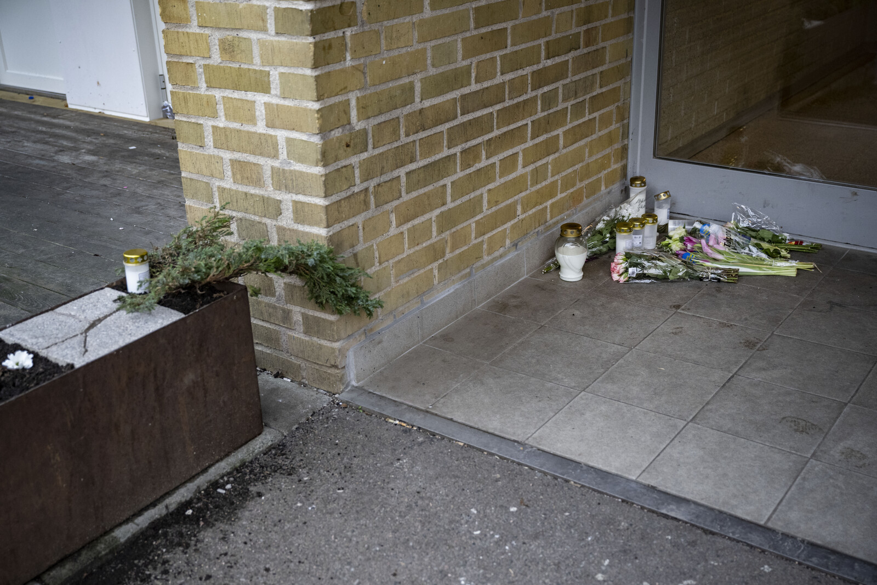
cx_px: 438
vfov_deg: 33.4
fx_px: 974
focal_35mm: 40
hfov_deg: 48.5
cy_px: 292
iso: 2200
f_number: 3.5
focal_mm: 40
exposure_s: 1/200
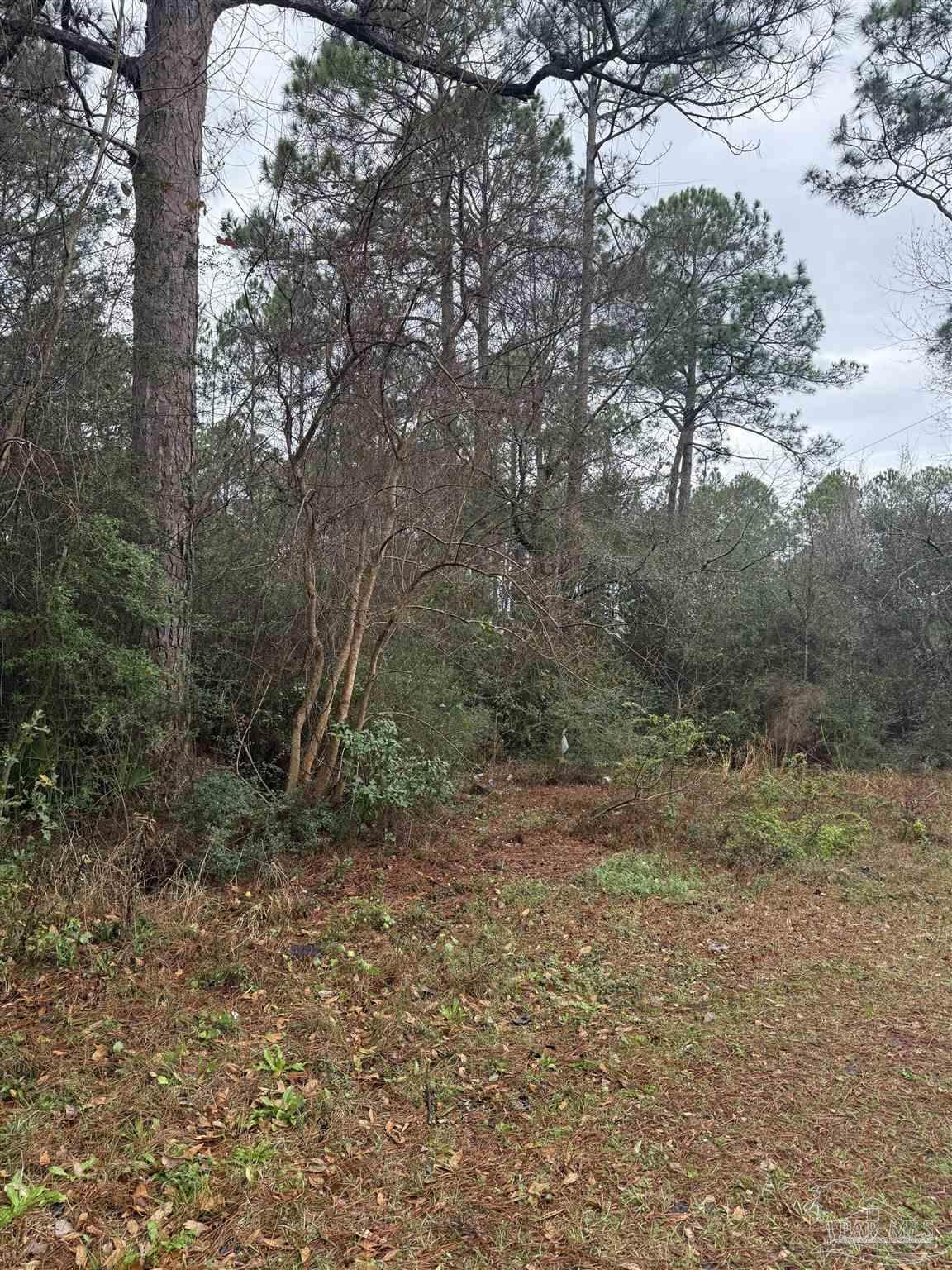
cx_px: 476
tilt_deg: +3.0
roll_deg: -0.8
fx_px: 880
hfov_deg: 56.8
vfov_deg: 71.6
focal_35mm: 24
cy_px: 635
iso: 100
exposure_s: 1/289
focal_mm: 6.76
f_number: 1.78
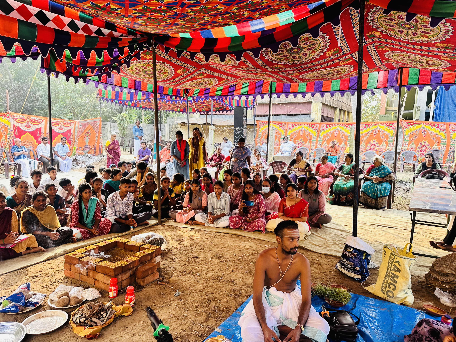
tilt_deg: -5.8
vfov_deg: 56.8
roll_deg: -1.6
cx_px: 228
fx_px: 316
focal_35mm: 24
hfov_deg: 71.6
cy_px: 171
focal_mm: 6.86
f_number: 1.78
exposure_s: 1/135
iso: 64
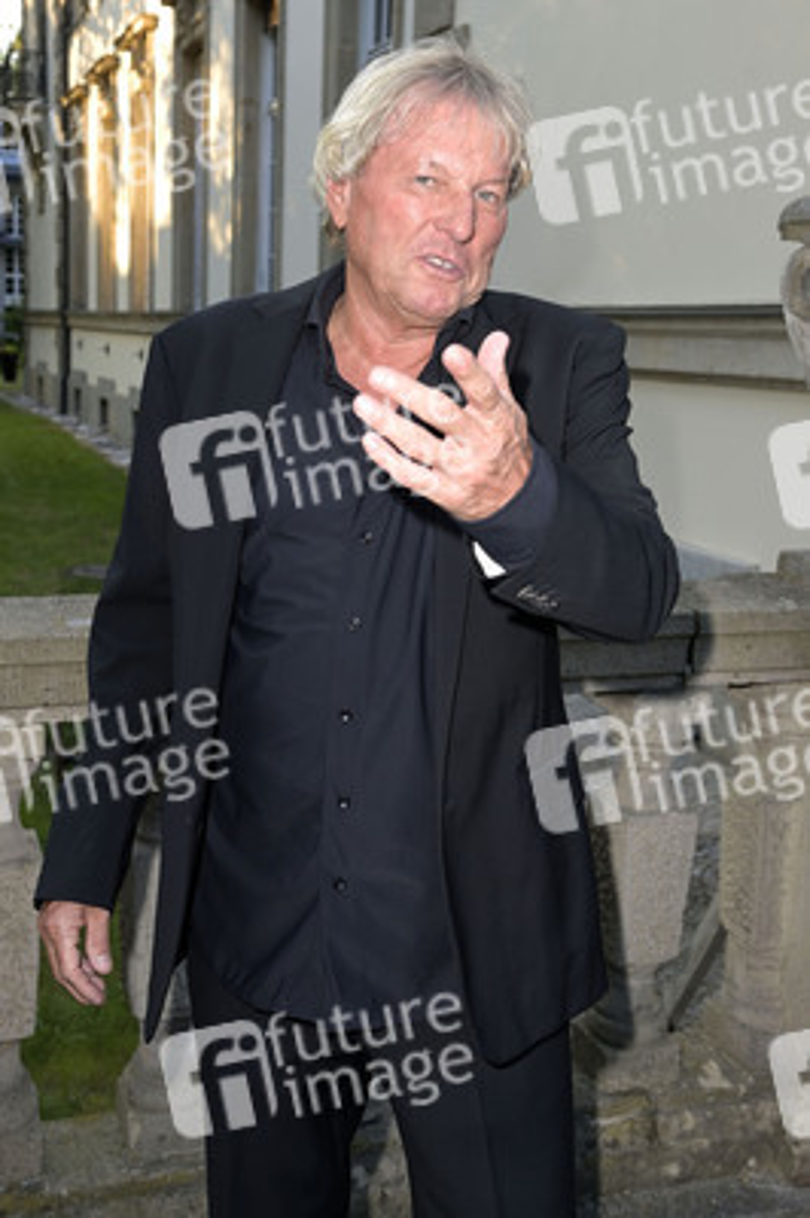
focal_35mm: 38
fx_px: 1285
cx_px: 405
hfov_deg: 35.0
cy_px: 609
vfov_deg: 50.7
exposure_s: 1/200
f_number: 5.6
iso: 1000
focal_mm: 38
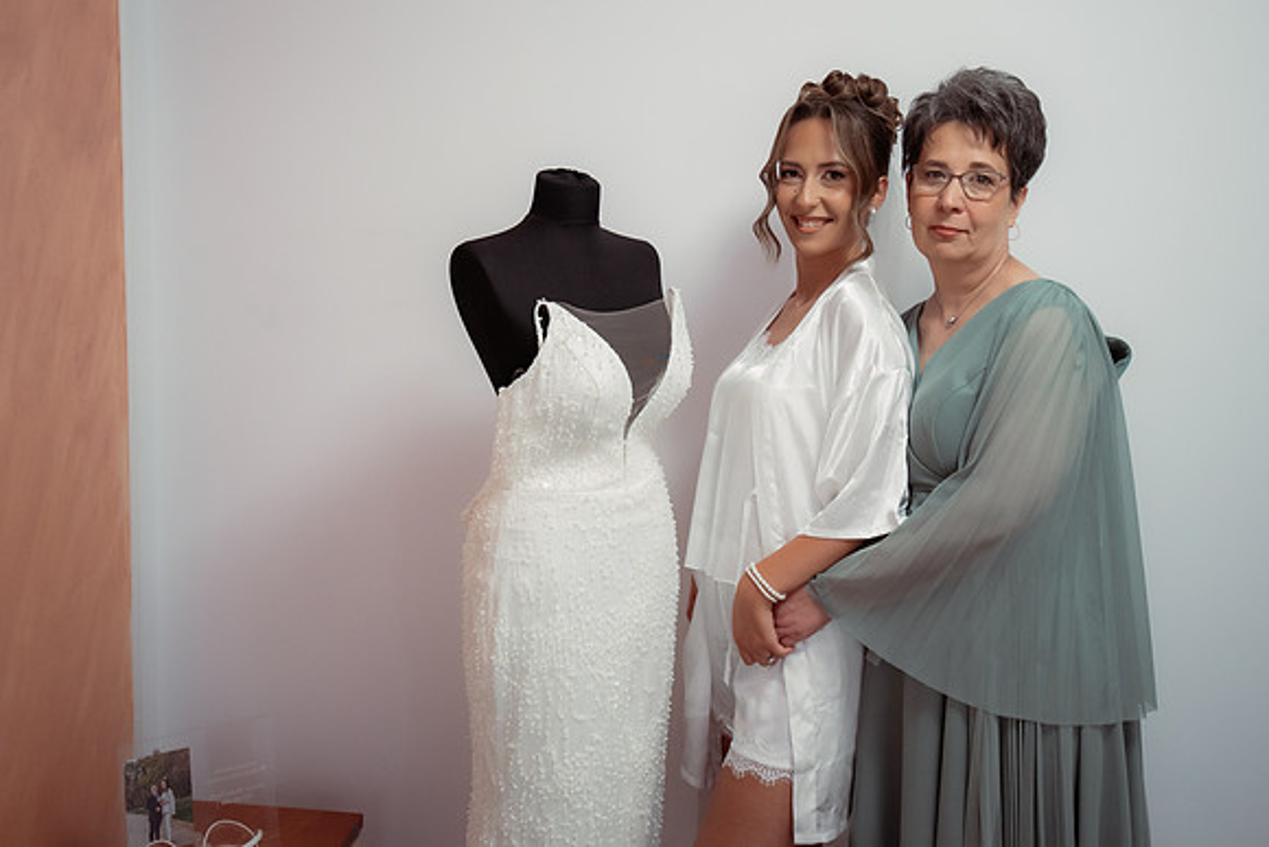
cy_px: 345
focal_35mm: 36
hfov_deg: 53.7
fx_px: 1253
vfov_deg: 37.2
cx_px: 634
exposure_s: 1/640
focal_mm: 30
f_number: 2.8
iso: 1250
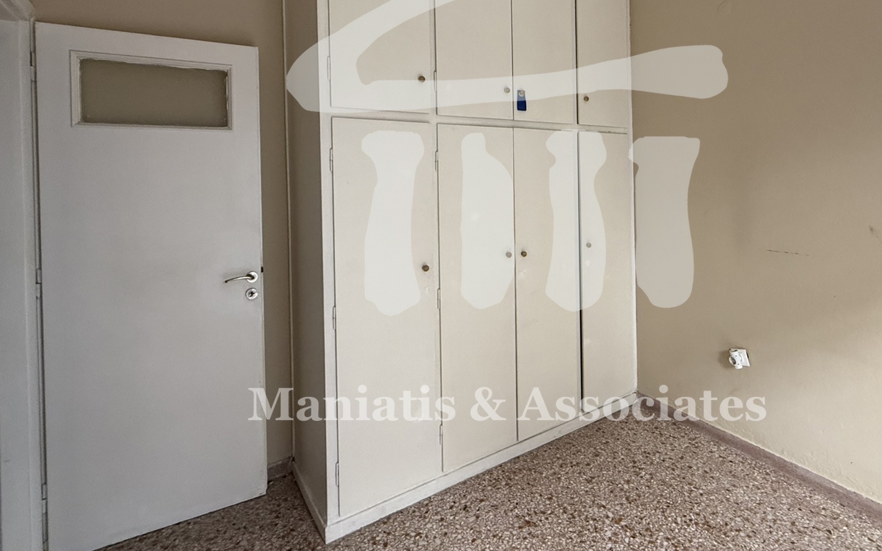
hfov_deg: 84.5
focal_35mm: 20
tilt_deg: +0.9
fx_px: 481
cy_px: 181
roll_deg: -0.2
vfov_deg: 58.2
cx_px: 505
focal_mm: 2.22
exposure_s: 1/99
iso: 250
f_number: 2.2
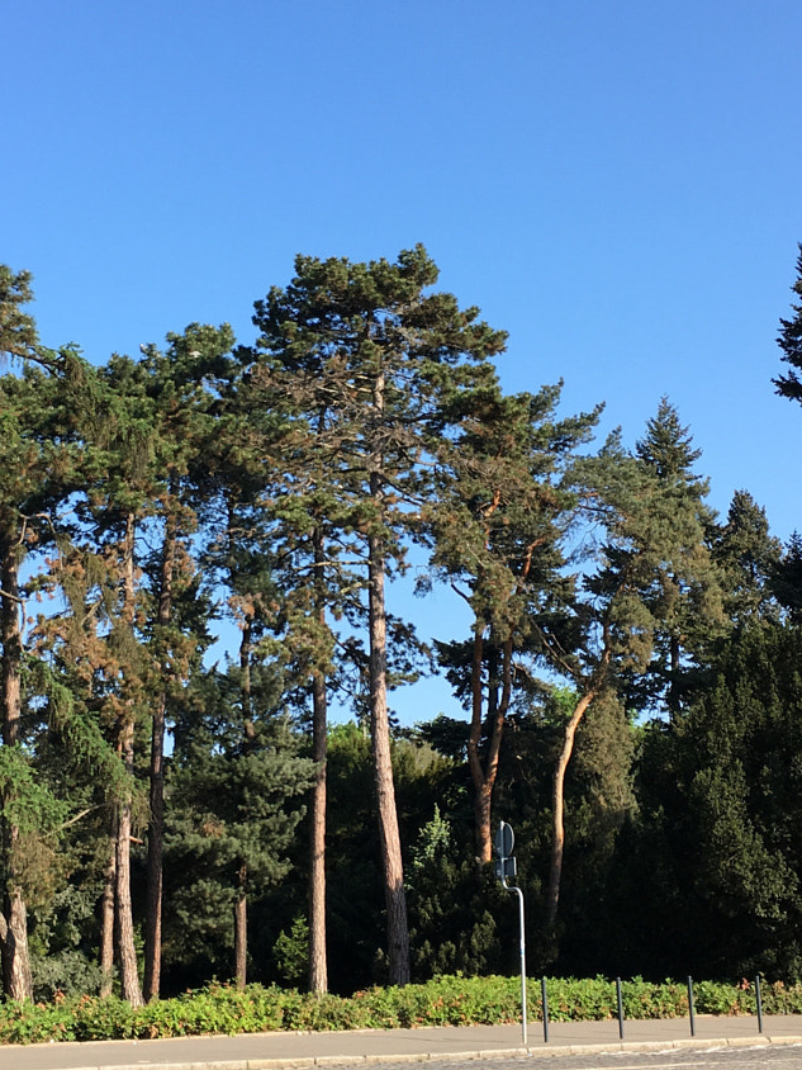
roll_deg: +0.8
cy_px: 472
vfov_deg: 34.9
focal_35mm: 55
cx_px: 312
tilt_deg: +16.3
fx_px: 1699
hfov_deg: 26.5
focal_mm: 4.15
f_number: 2.2
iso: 25
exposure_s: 1/646
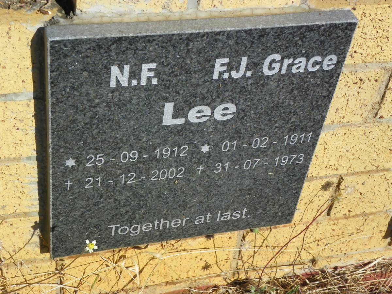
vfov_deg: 22.3
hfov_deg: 29.4
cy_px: 147
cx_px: 196
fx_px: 747
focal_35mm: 66
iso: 64
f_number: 5
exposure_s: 1/400
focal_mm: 11.8
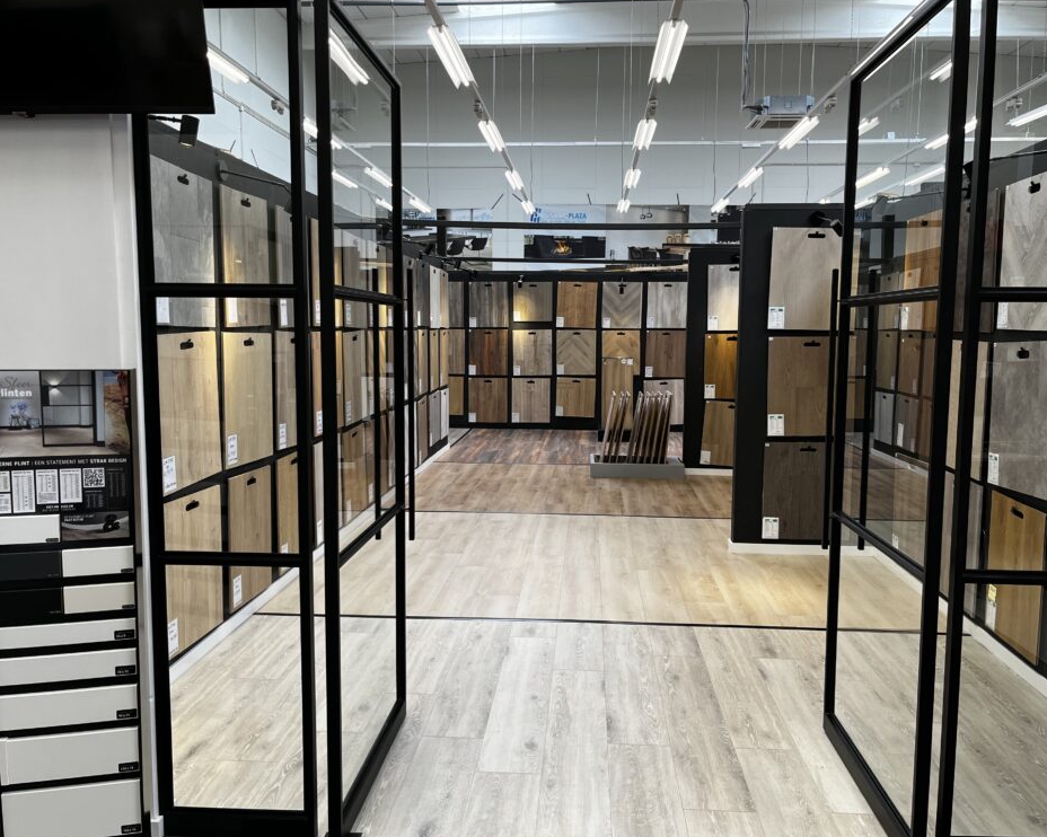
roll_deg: -0.7
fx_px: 867
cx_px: 539
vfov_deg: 51.5
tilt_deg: -6.1
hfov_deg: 62.2
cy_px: 420
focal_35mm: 28
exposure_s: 1/100
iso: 64
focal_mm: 5.1
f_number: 1.6
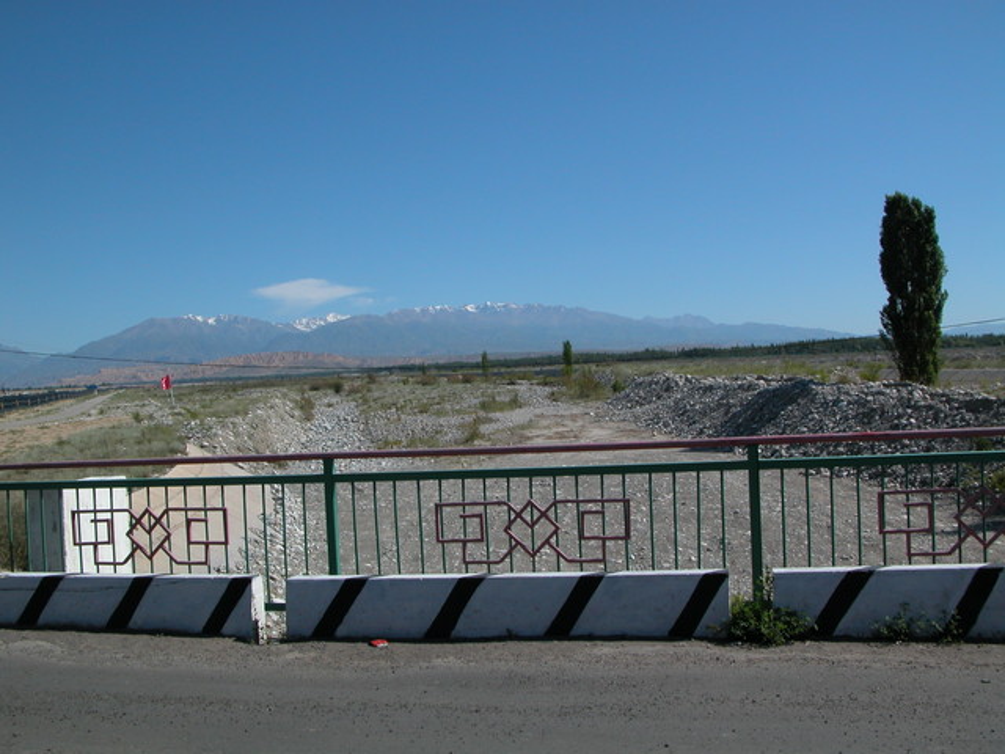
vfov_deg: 40.7
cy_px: 377
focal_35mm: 35
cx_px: 502
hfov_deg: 52.6
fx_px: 1016
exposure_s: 1/444
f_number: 8
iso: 100
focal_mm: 8.9
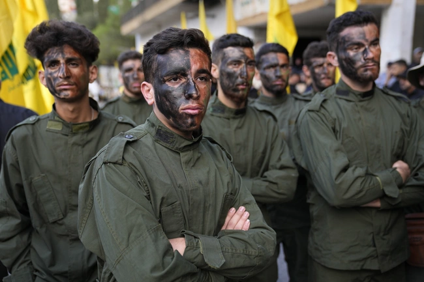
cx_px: 212
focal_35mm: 36
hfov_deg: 53.1
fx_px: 424
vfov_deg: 36.9
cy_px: 141
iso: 250
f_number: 2.8
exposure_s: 1/800
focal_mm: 36
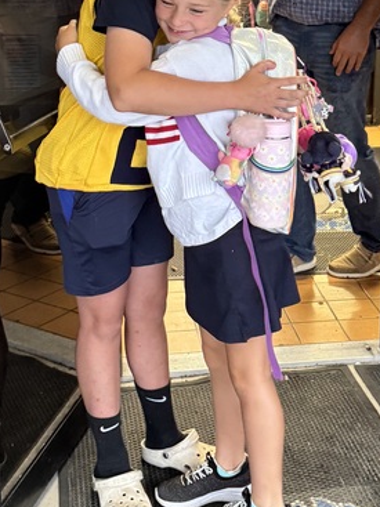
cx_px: 229
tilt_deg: -15.0
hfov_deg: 21.9
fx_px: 981
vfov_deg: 28.6
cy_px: 140
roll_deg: +0.5
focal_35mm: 67
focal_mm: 6.76
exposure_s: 1/60
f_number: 1.78
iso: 400
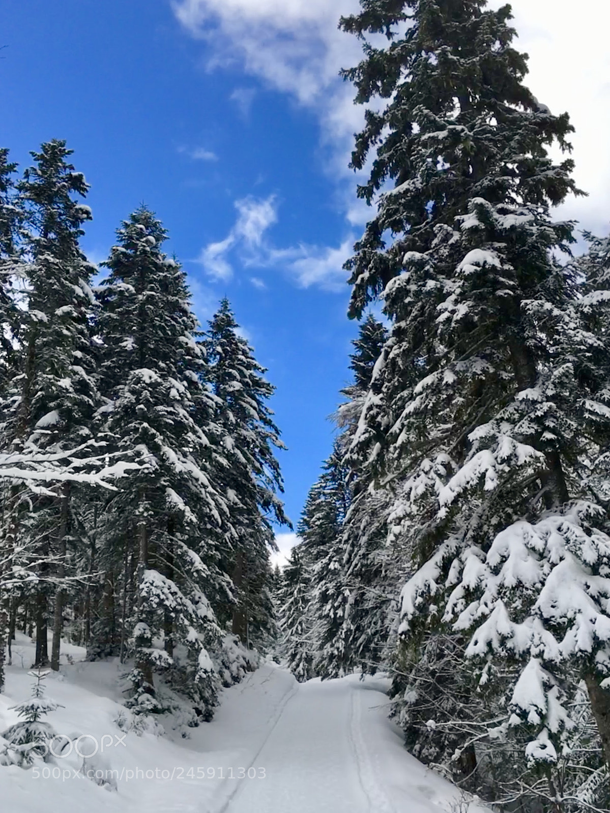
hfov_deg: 48.2
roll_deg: +3.2
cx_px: 305
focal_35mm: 29
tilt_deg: +23.5
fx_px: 682
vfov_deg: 61.7
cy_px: 406
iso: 25
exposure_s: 1/663
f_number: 2.2
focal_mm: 4.15
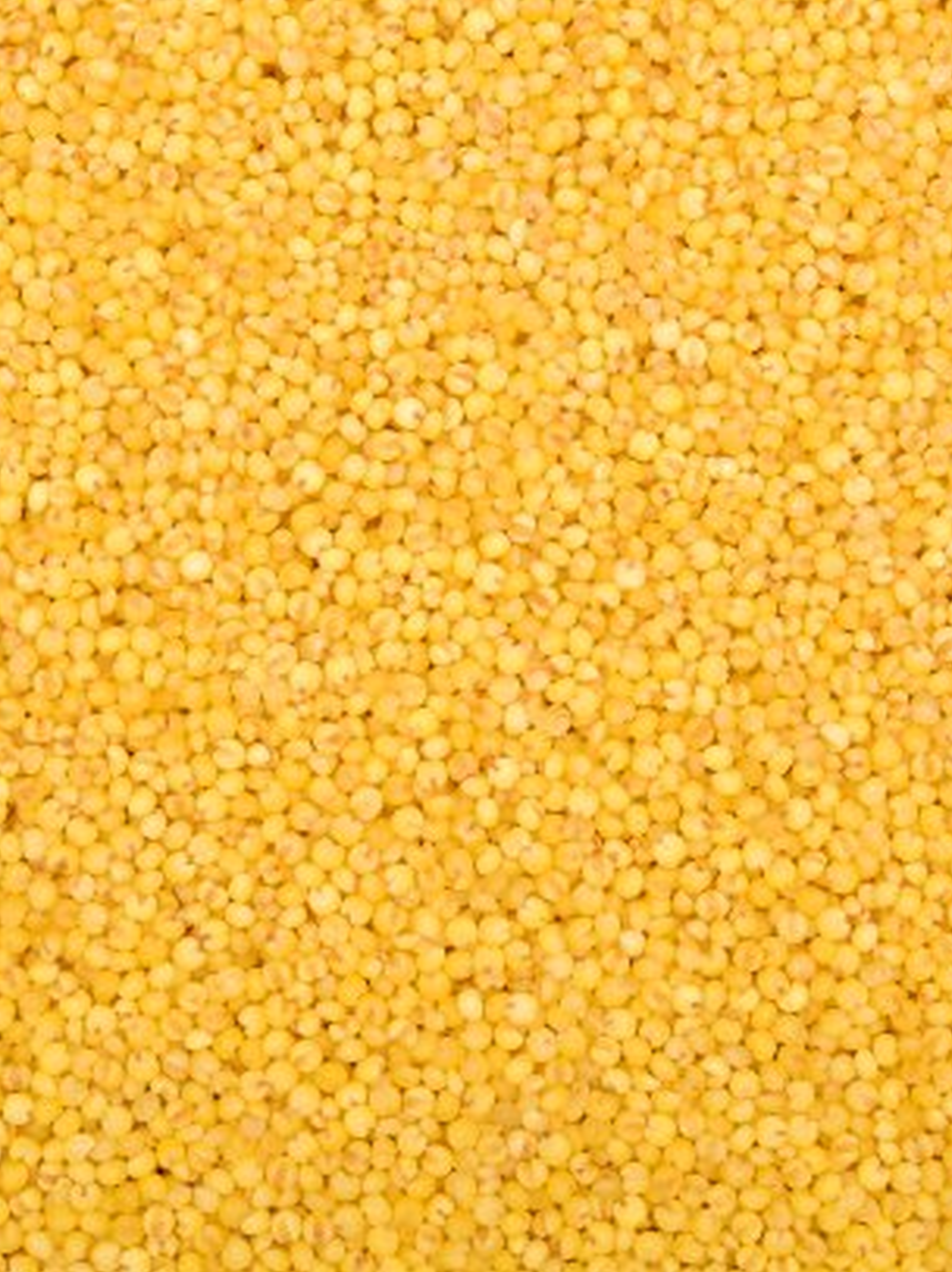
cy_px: 636
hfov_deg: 16.9
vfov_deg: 22.5
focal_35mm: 87
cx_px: 401
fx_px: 3194
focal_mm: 60
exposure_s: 1/125
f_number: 11
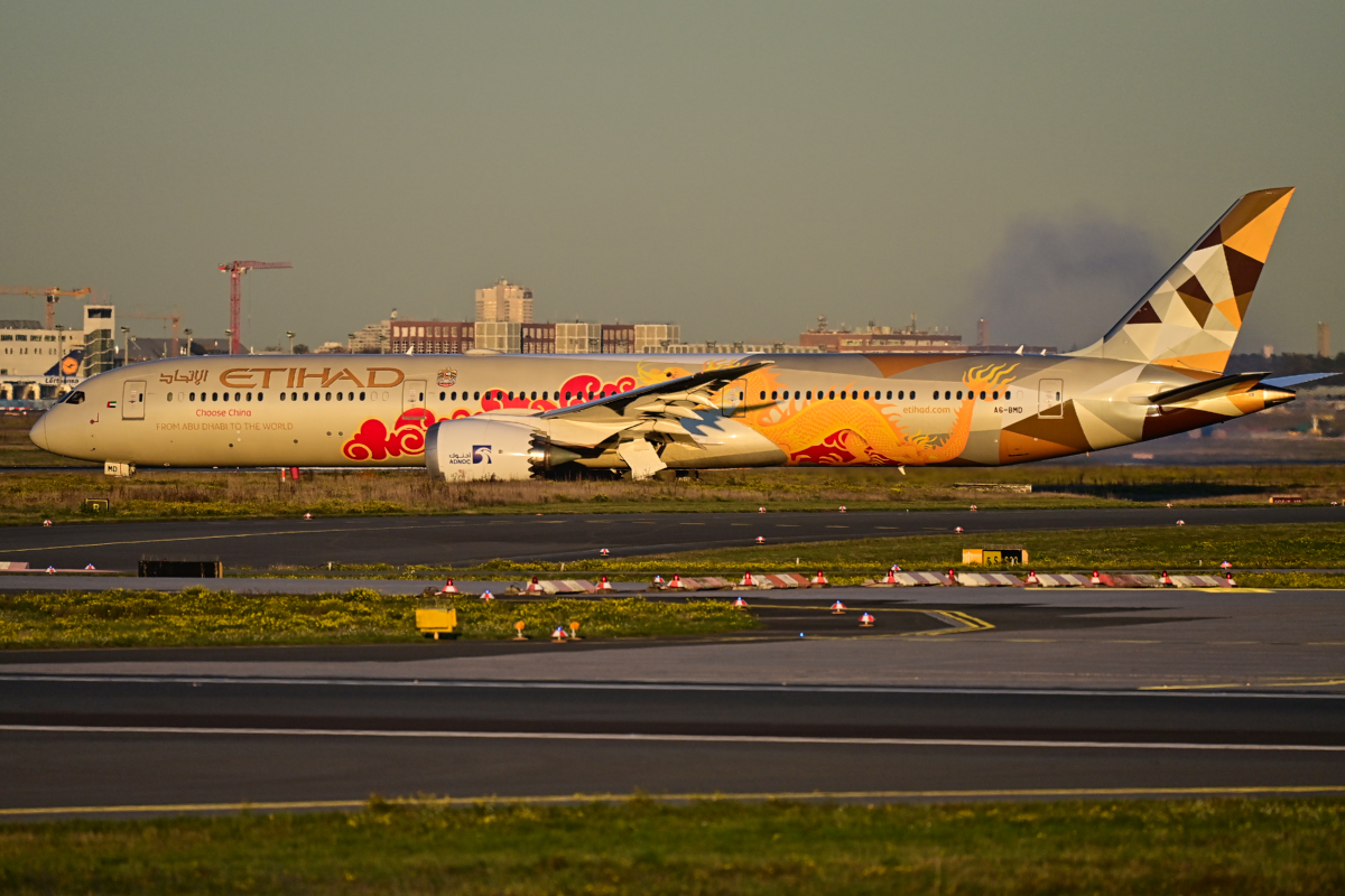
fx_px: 17185
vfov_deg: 3.0
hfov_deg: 4.5
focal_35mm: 460
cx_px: 672
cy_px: 448
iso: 400
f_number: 5.6
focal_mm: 460
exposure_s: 1/2000
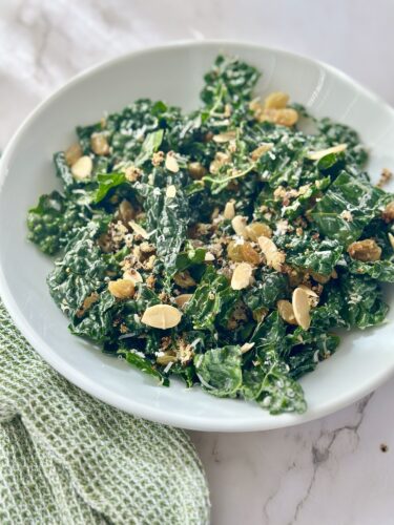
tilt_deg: -60.0
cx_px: 197
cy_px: 262
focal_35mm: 48
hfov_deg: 30.3
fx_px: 728
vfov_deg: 39.7
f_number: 1.78
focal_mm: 6.86
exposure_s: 1/615
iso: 80
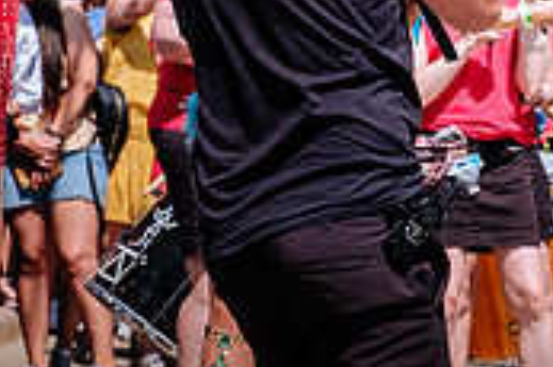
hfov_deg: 7.5
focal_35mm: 274
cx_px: 659
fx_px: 4205
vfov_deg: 5.0
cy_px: 87
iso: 200
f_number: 4
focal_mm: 48.5
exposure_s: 1/1600
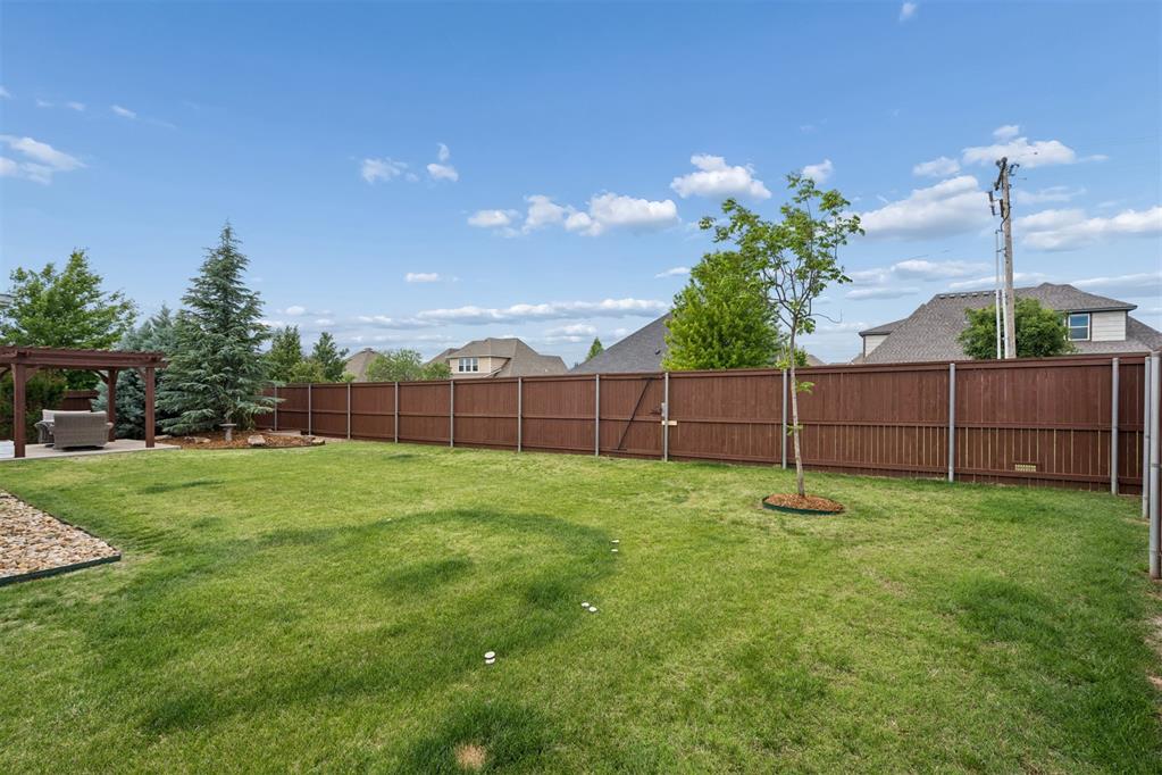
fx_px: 516
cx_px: 581
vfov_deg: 73.7
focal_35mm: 16
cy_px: 388
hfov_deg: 96.7
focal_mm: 16
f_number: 8
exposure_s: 1/400
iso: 200
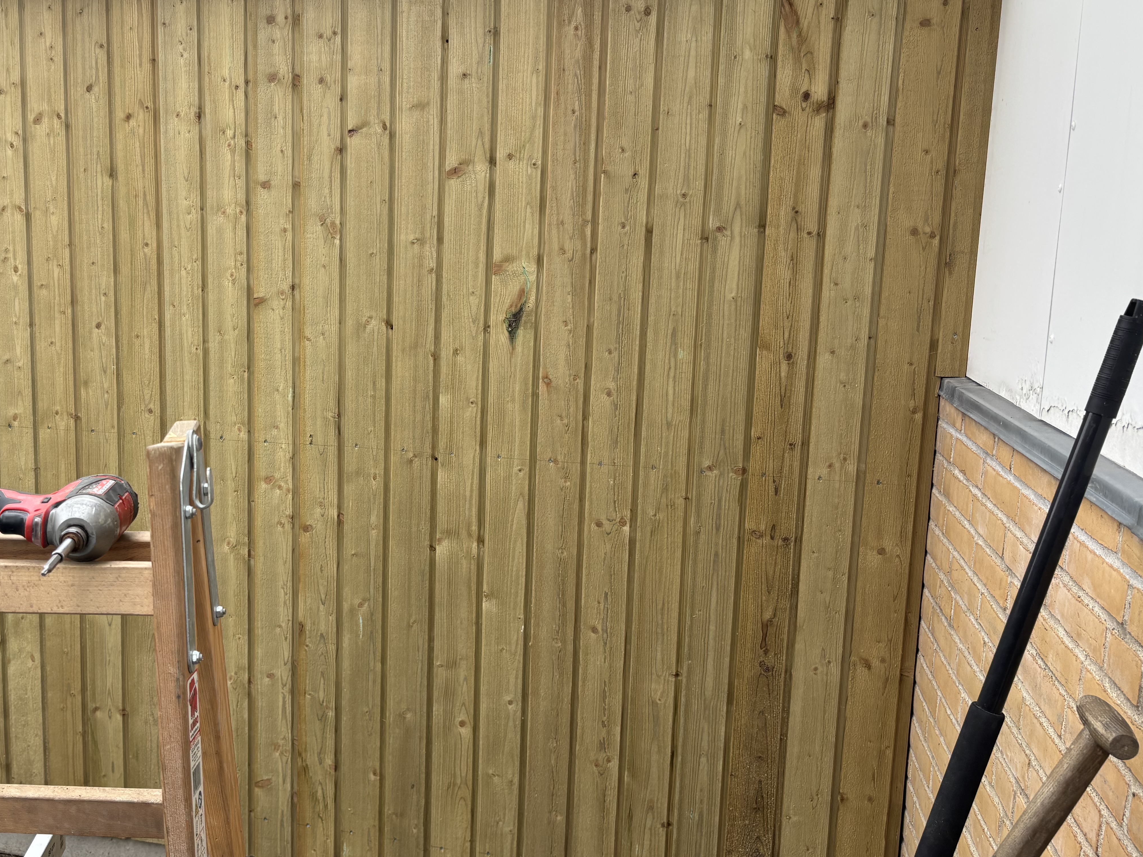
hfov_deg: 48.9
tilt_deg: -9.6
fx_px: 1222
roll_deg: -1.2
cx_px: 347
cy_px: 416
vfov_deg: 38.7
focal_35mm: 37
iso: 50
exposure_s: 1/732
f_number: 1.6
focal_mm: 5.96
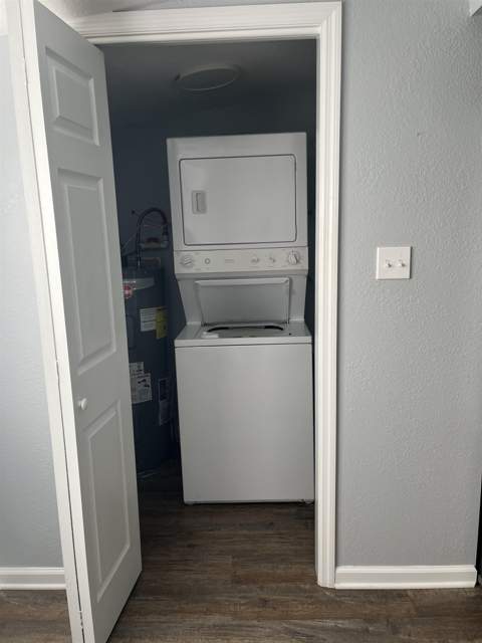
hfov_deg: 53.1
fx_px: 483
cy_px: 322
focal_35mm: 26
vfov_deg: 67.3
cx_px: 241
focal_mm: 5.1
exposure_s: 1/122
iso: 64
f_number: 1.6
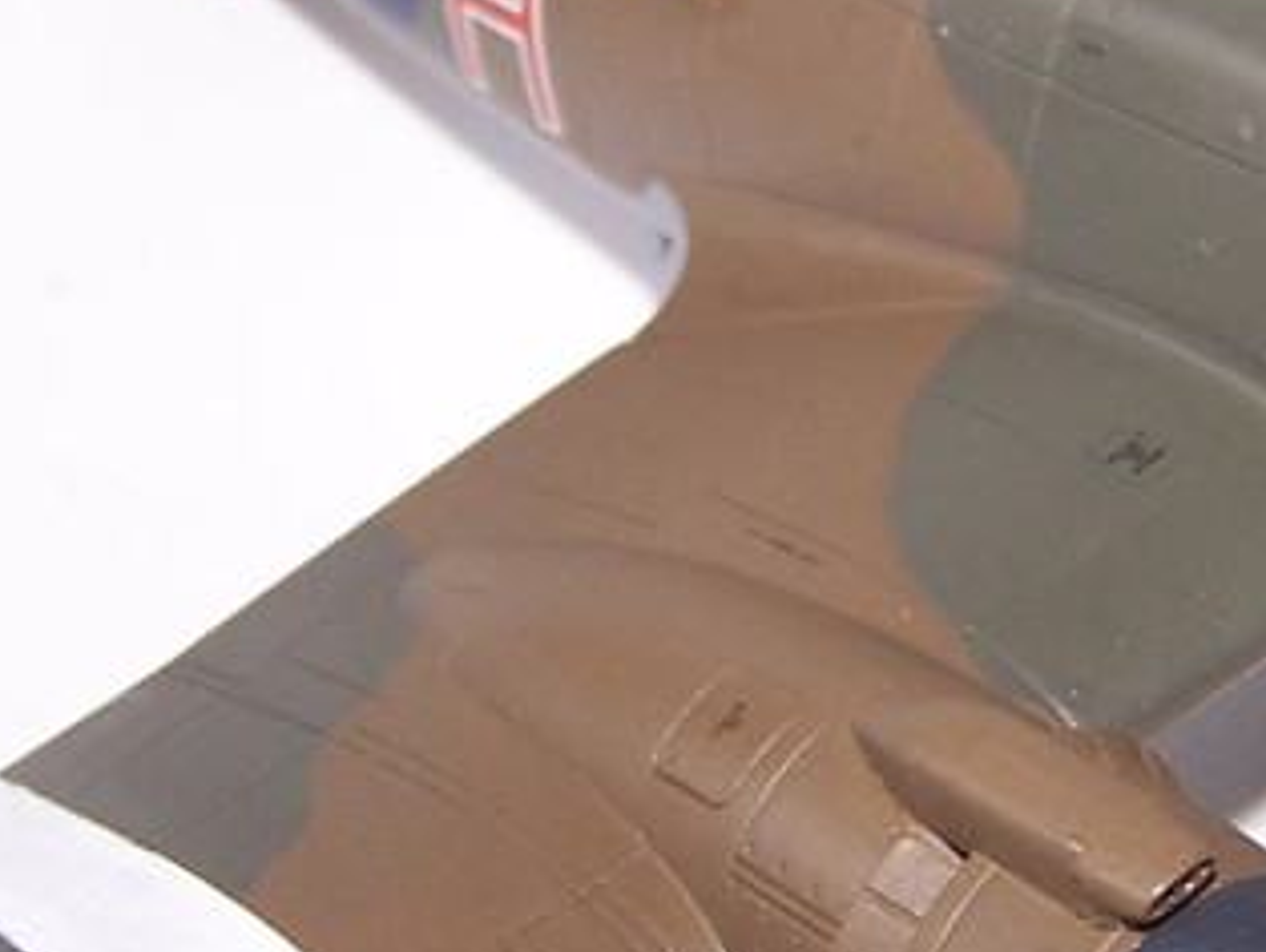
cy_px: 593
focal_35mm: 129
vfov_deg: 11.5
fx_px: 4721
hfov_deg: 15.2
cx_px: 905
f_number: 2.8
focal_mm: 6.3
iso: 80
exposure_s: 1/90
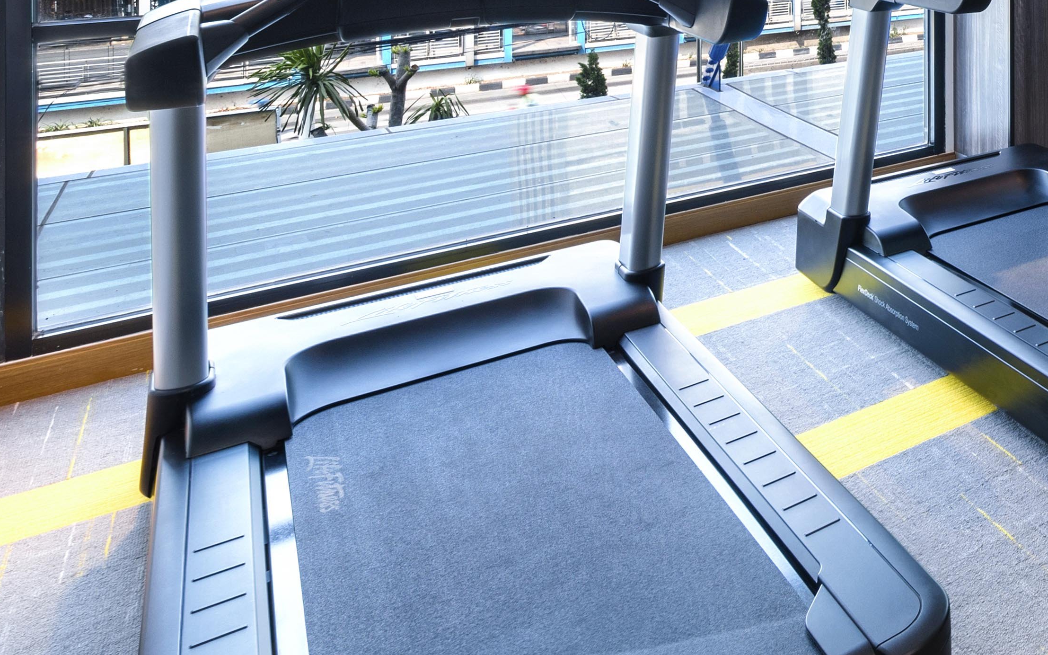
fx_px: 1028
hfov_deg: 37.3
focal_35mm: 36
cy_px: -98
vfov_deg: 30.8
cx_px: 1319
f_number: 11
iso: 100
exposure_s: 1/5
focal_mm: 13
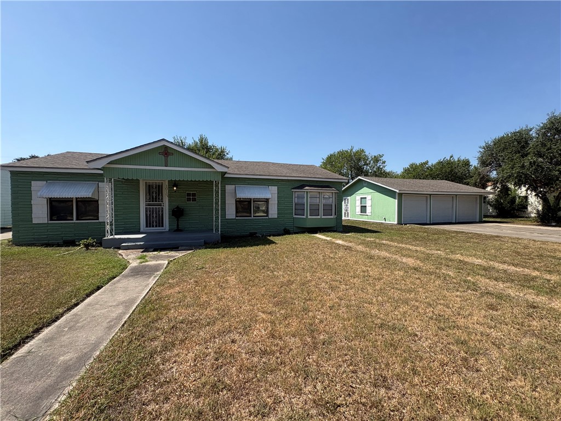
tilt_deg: +0.4
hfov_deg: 102.1
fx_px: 227
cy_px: 210
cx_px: 280
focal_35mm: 14
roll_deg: -0.2
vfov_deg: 85.7
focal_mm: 2.22
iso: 50
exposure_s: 1/1506
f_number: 2.2
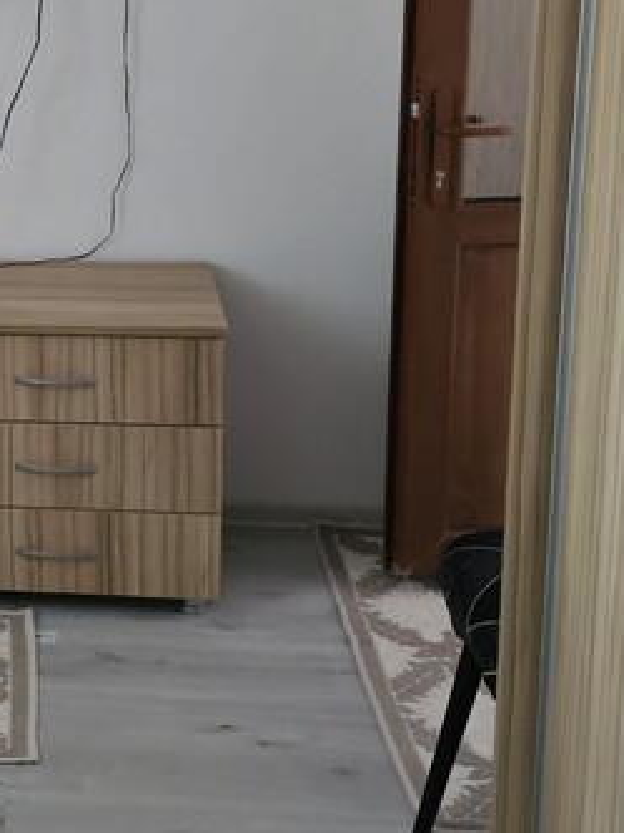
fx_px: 1706
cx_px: -185
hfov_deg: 19.2
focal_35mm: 71
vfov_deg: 27.0
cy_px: 193
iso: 1000
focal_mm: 6.3
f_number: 1.7
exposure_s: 1/120
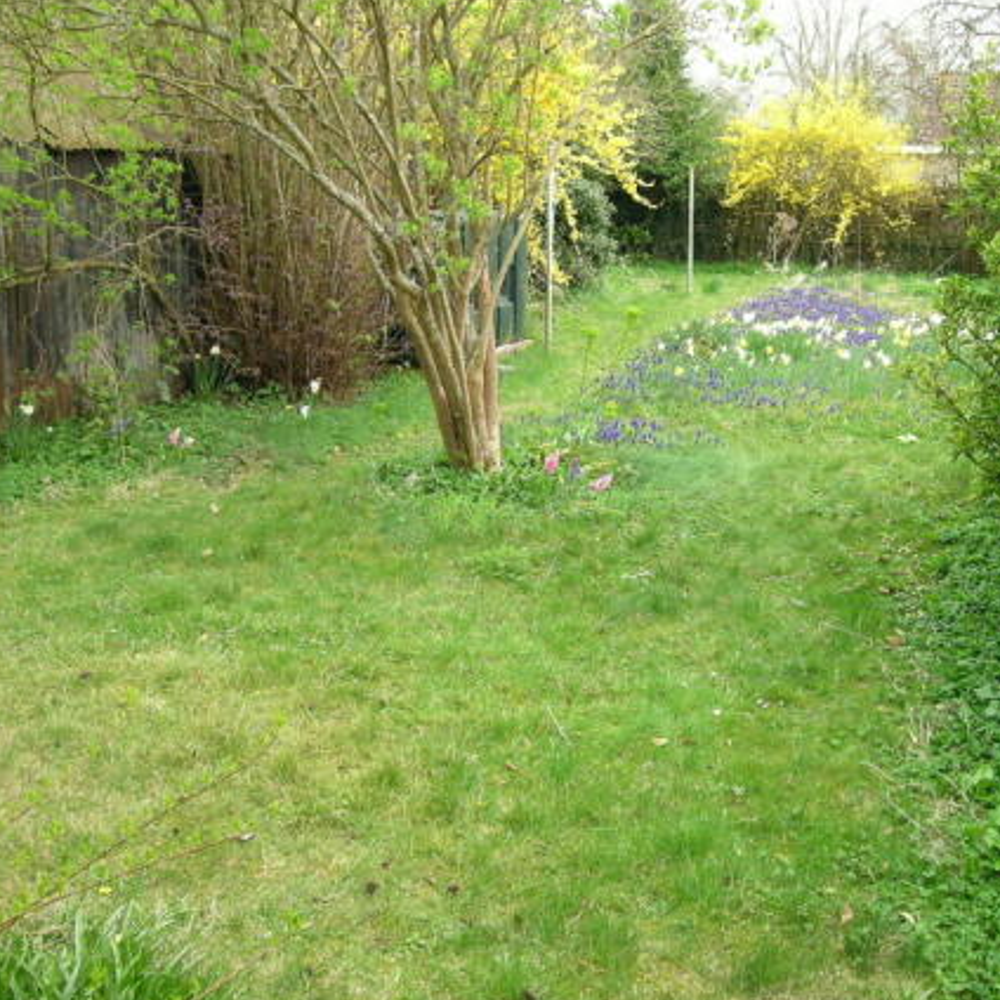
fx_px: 1111
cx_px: 551
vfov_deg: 48.4
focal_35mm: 34
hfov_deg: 48.4
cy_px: 506
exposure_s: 1/76.3
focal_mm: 5.8
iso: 50
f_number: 4
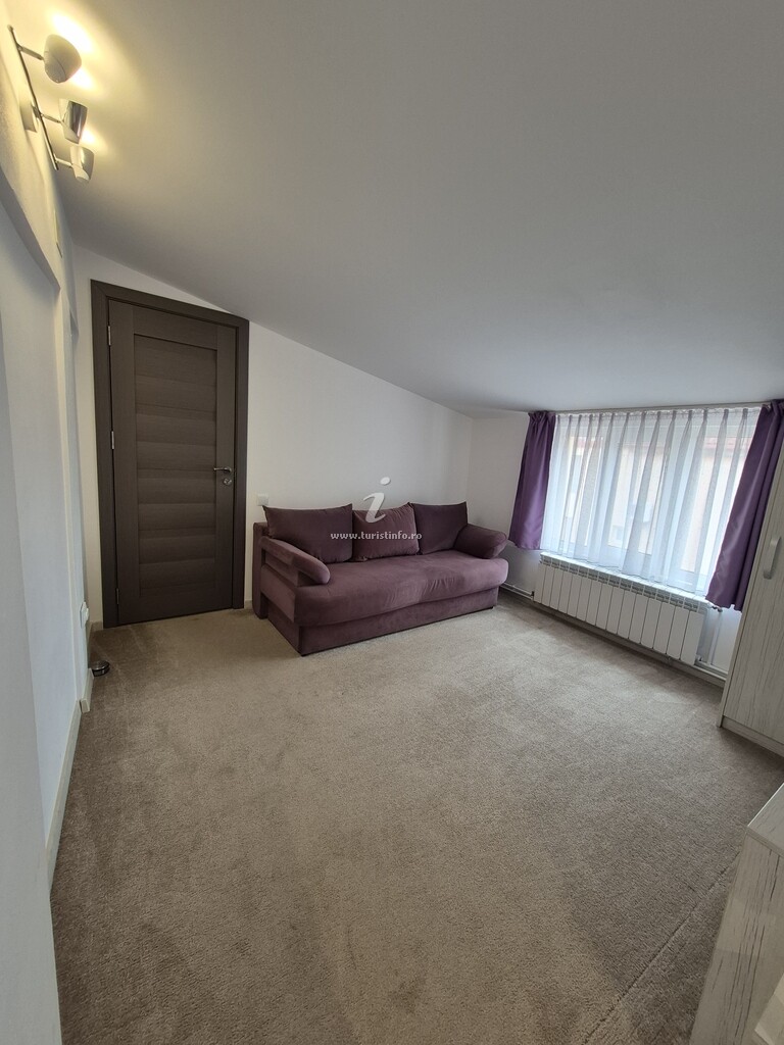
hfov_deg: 89.9
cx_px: 392
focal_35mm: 13
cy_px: 522
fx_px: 393
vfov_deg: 106.2
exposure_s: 1/50
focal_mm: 1.74
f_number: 2.2
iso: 80
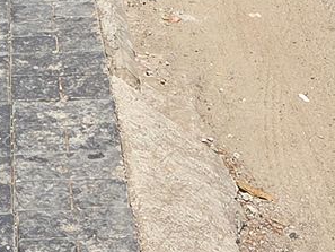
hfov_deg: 12.7
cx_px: 281
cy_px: -540
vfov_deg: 8.0
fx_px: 1501
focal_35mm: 155
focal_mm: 5.4
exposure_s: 1/3427
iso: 80
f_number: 1.8
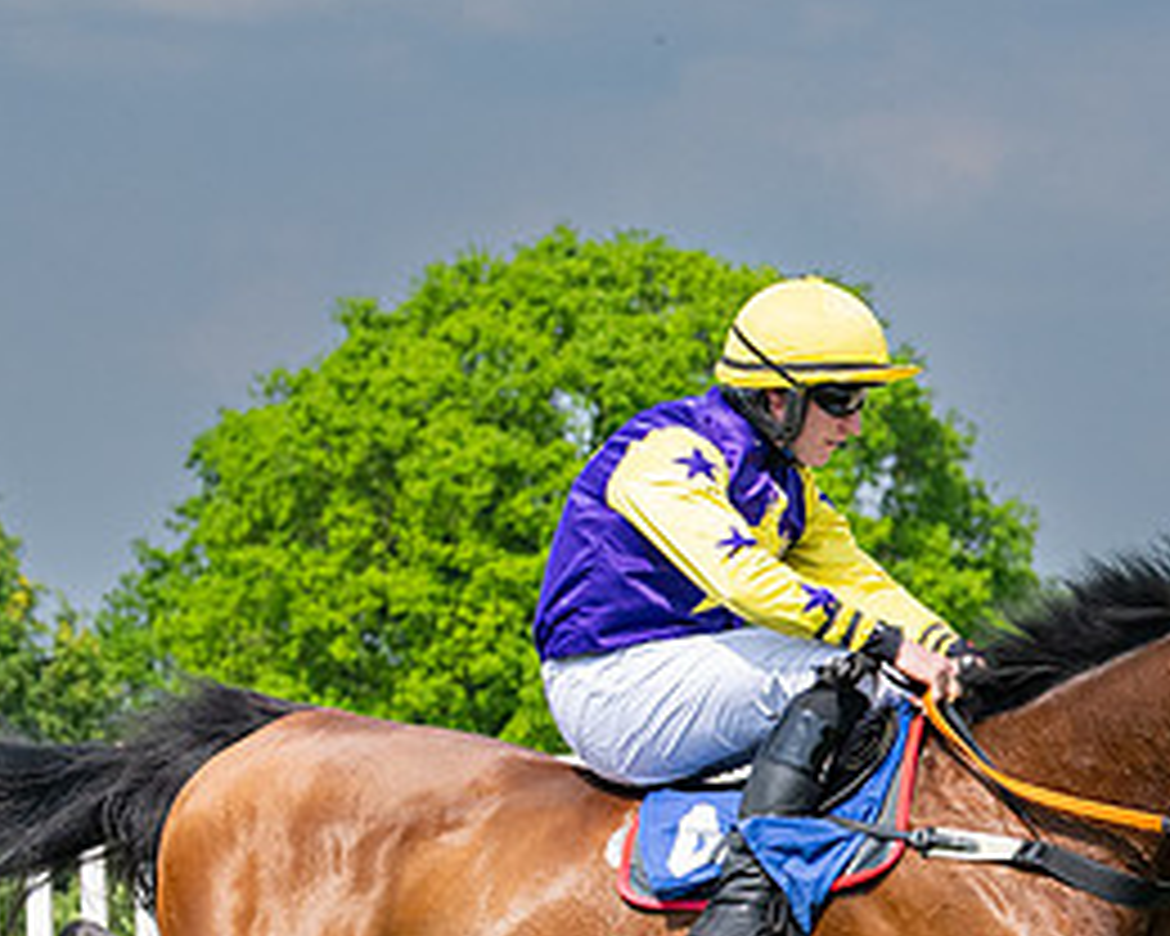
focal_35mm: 333
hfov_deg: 5.8
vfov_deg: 4.6
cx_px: 962
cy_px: 1105
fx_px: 11531
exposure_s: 1/2000
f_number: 5
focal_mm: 70
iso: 400
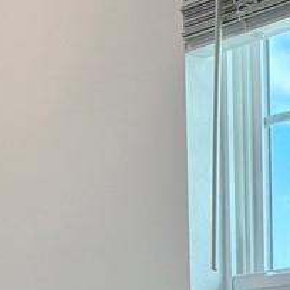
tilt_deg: -2.8
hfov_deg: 17.2
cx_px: 333
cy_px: 434
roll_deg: +1.8
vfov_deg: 16.4
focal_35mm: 97
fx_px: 919
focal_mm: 2.22
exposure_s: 1/120
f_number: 2.2
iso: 50
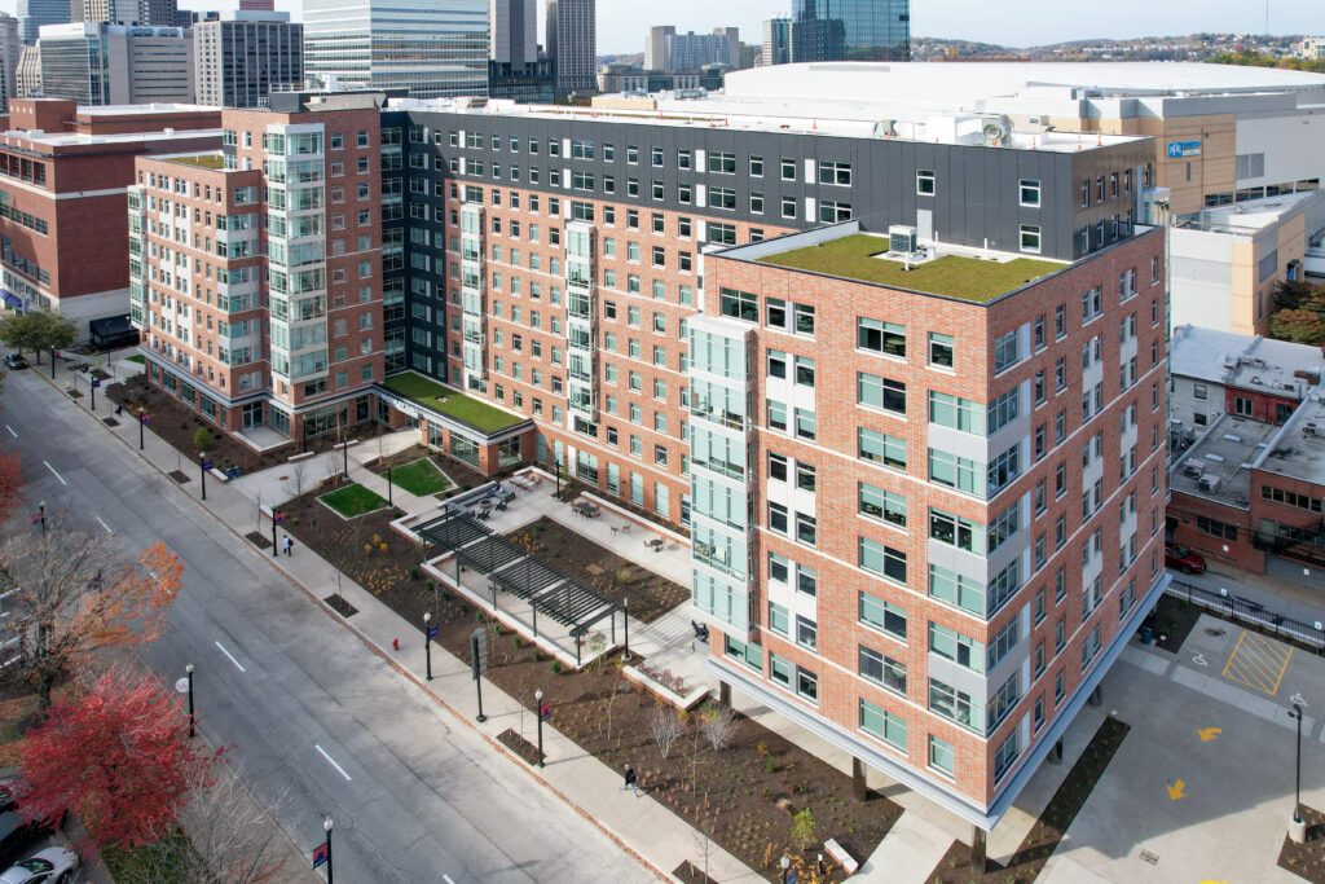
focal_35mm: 22
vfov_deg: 57.2
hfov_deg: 78.6
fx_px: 810
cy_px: 442
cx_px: 662
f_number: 2.8
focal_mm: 8.38
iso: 200
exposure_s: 1/1250
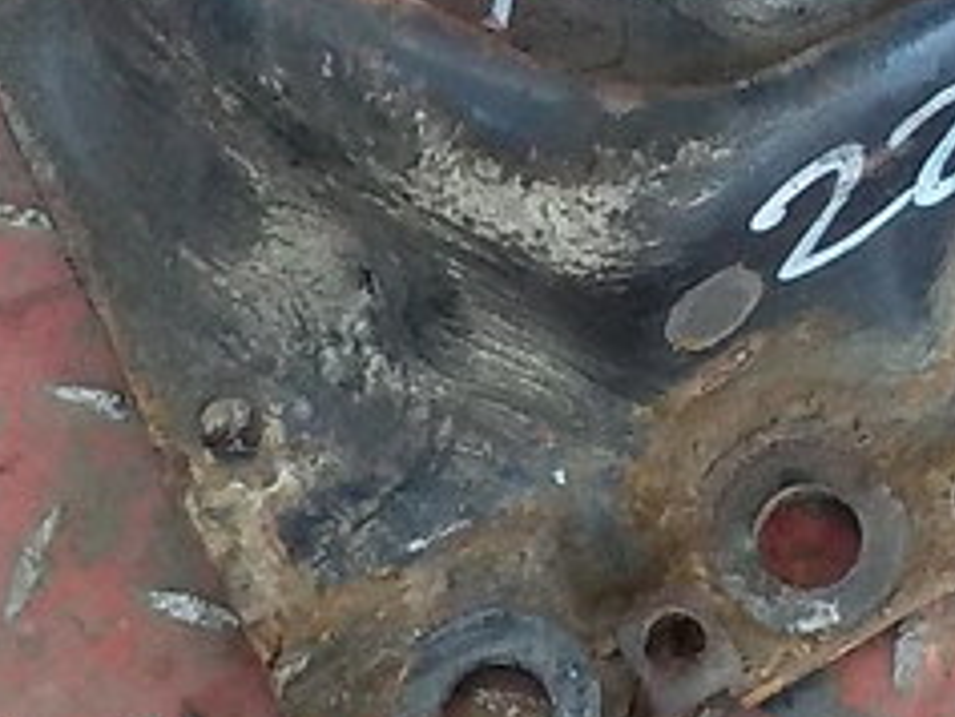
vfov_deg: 17.7
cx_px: 794
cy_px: -28
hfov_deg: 23.7
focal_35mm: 81
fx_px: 2236
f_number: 3.3
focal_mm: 4.1
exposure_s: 1/25
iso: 800
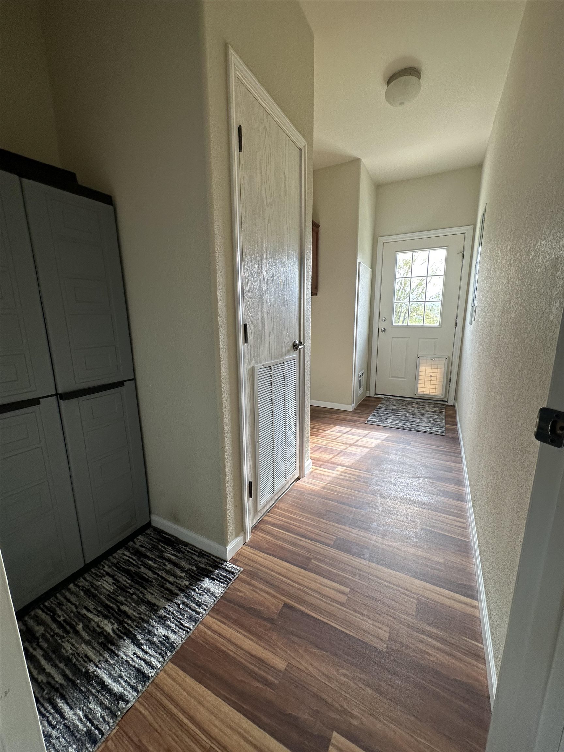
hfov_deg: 85.7
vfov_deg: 102.1
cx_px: 282
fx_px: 304
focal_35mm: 14
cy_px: 376
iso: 80
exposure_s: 1/120
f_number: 2.2
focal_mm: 2.22
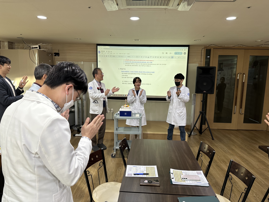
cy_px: 101
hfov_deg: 71.6
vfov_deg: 56.8
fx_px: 187
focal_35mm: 24
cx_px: 134
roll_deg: -1.3
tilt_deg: -8.4
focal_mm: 6.86
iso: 125
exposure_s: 1/60
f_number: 1.78
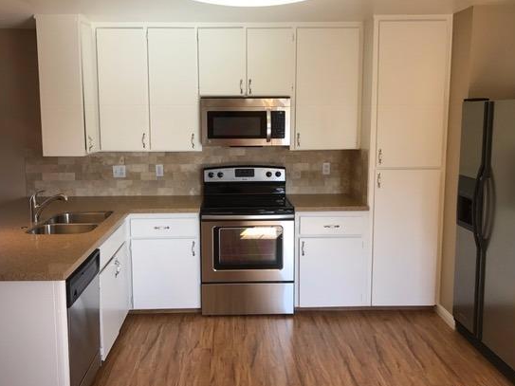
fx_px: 491
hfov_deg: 55.3
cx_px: 240
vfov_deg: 42.9
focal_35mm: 33
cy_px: 180
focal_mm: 3.99
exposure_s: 1/120
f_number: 1.8
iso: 32
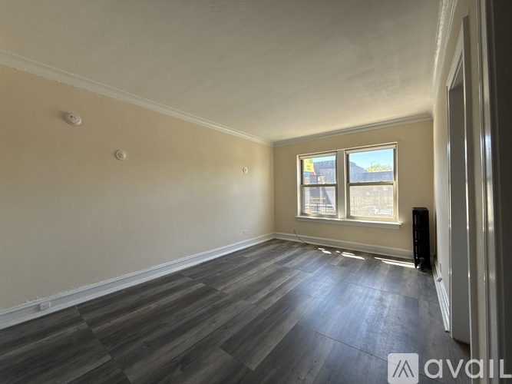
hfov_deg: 102.1
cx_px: 256
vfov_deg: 85.7
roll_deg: +0.3
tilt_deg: +0.7
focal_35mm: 14
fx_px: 207
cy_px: 192
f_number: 2.2
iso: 64
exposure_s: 1/135
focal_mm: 2.22
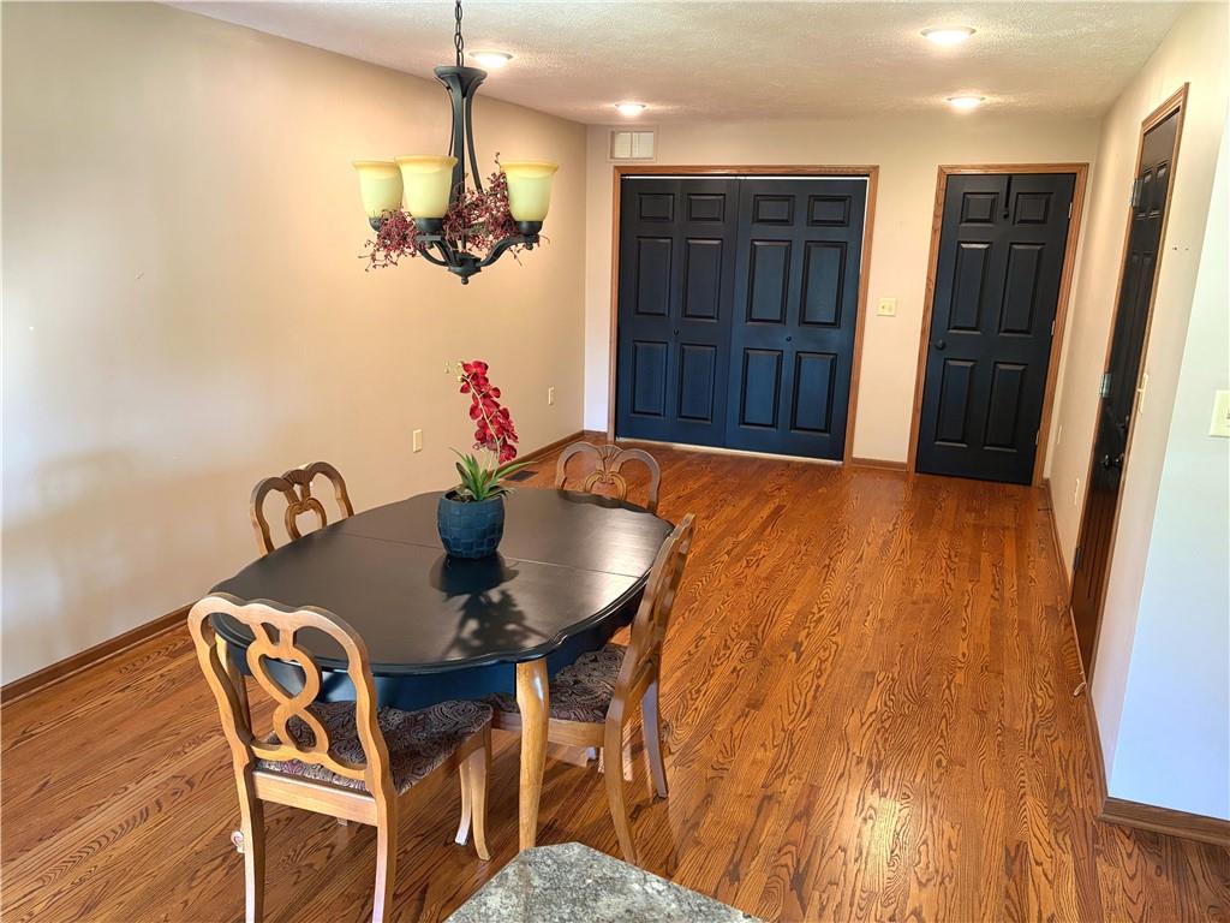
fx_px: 924
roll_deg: -0.4
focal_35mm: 26
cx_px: 615
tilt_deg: -13.8
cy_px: 462
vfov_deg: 53.1
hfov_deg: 67.3
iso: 320
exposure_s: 1/60
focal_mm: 5.96
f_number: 1.6
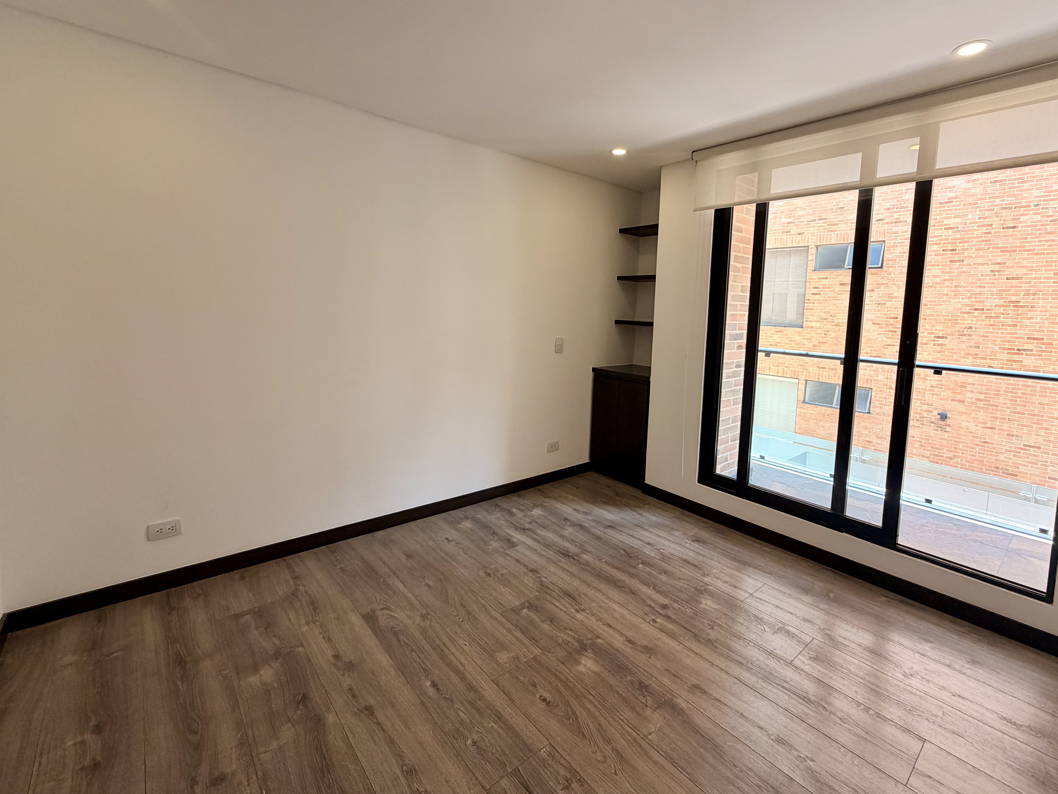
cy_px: 345
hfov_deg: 94.4
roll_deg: -2.0
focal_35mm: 16
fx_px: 489
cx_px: 564
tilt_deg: -5.1
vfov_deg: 77.7
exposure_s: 1/121
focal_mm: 2.22
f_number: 2.2
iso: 100
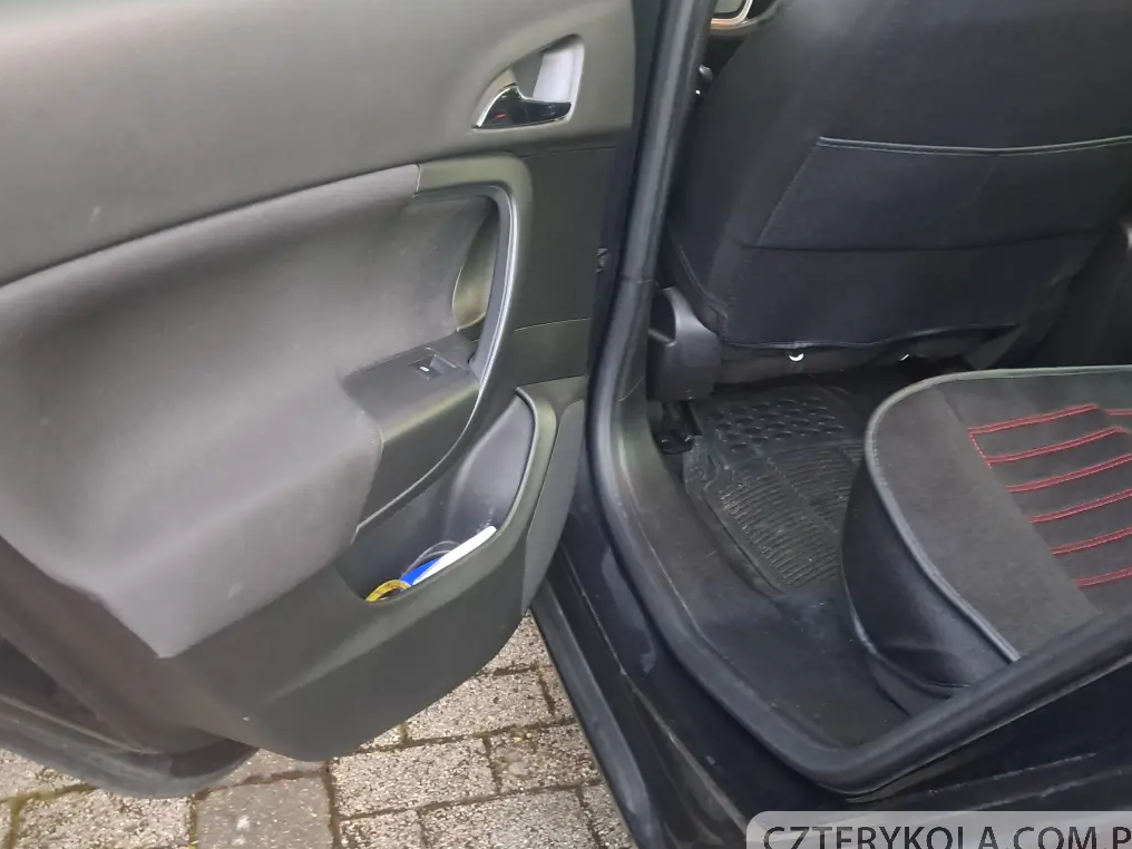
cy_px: 354
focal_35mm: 34
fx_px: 1112
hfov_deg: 53.7
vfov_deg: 41.7
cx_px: 470
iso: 640
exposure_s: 1/25
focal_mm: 4
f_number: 1.8
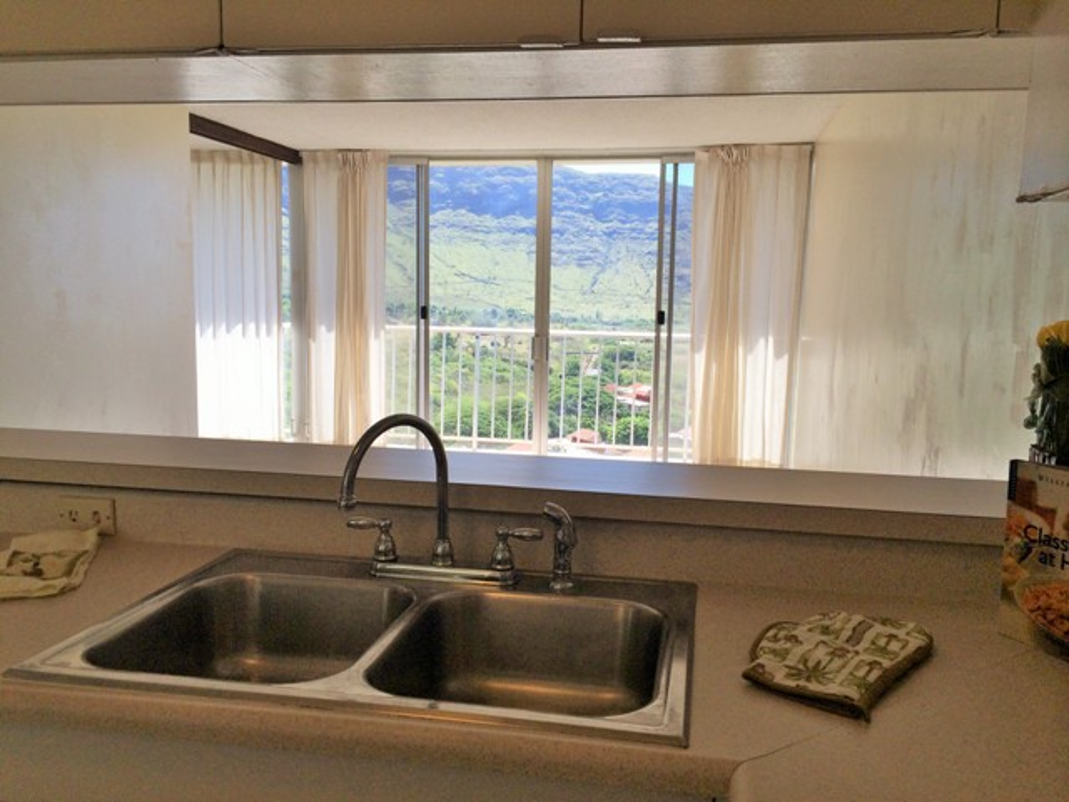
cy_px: 401
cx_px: 534
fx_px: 926
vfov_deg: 46.8
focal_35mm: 30
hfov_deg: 60.0
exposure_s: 1/672
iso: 32
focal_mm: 4.12
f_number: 2.2
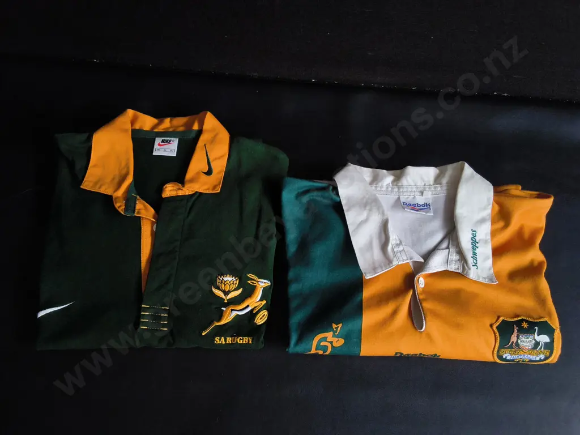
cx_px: 290
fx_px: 452
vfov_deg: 51.4
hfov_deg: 65.3
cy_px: 218
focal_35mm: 27
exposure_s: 1/100
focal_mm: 2.87
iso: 125
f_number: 2
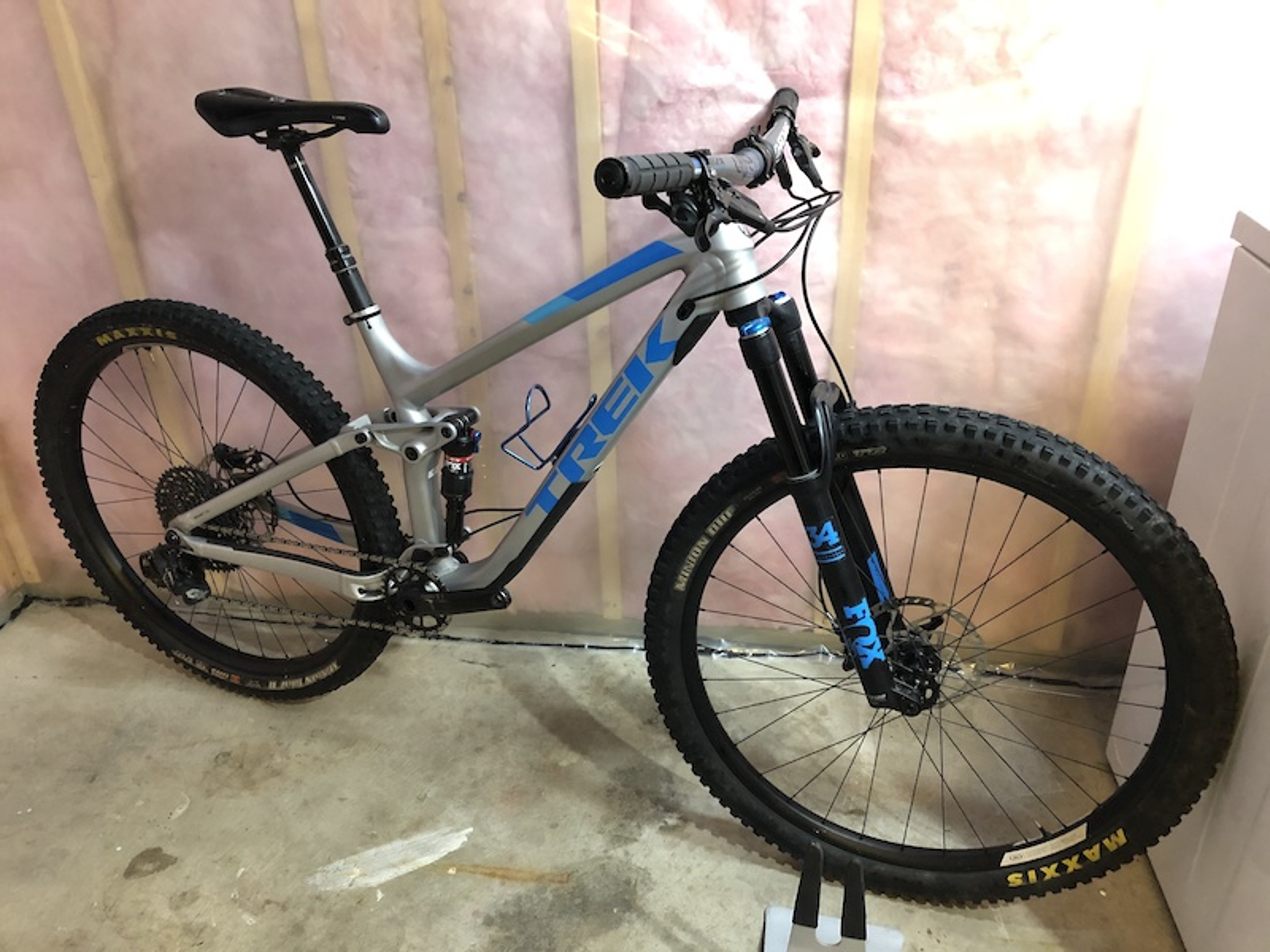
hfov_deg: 63.4
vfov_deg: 49.7
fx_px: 1027
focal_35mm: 28
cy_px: 476
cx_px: 635
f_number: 1.8
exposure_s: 1/4
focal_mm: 3.99
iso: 100
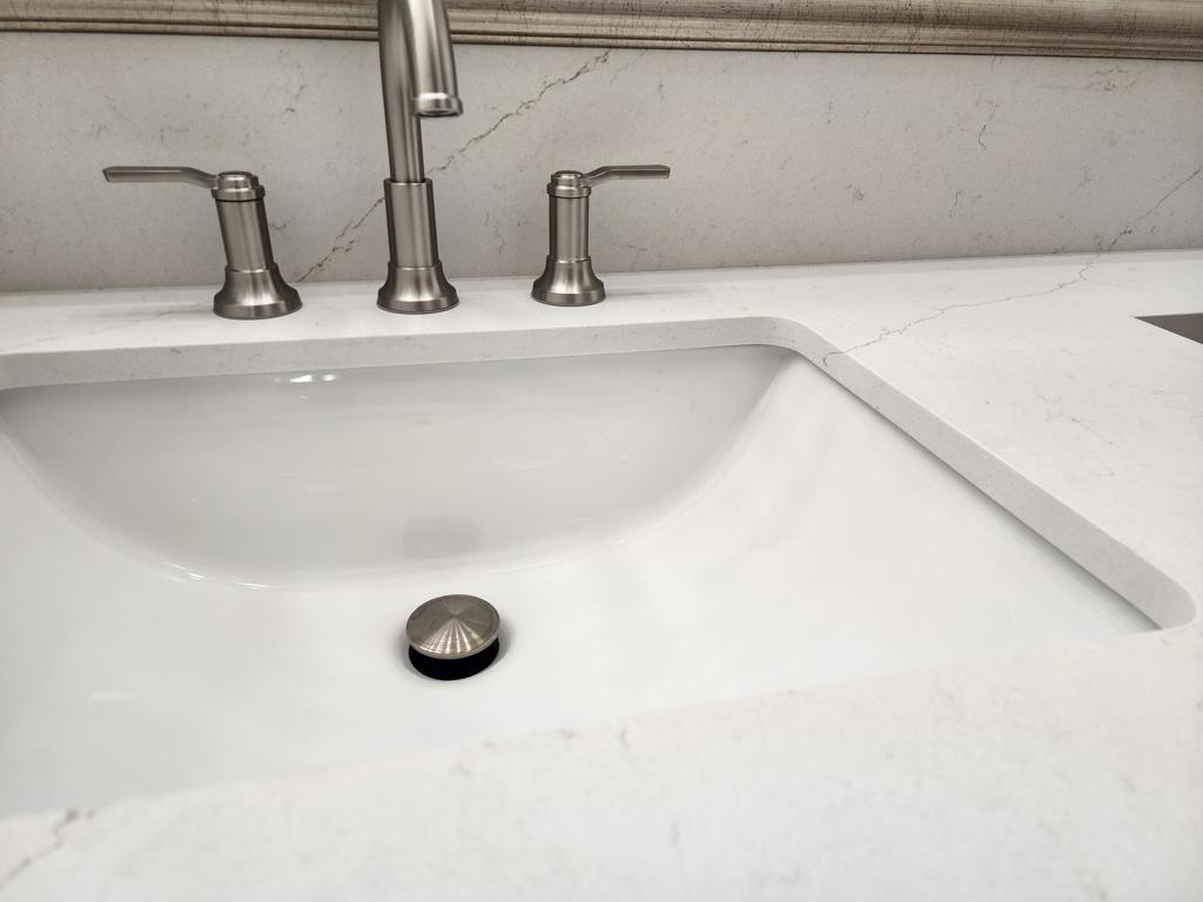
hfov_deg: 73.9
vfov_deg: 58.9
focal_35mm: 23
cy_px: 451
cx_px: 602
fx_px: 799
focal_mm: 6.4
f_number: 1.8
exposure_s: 1/120
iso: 125
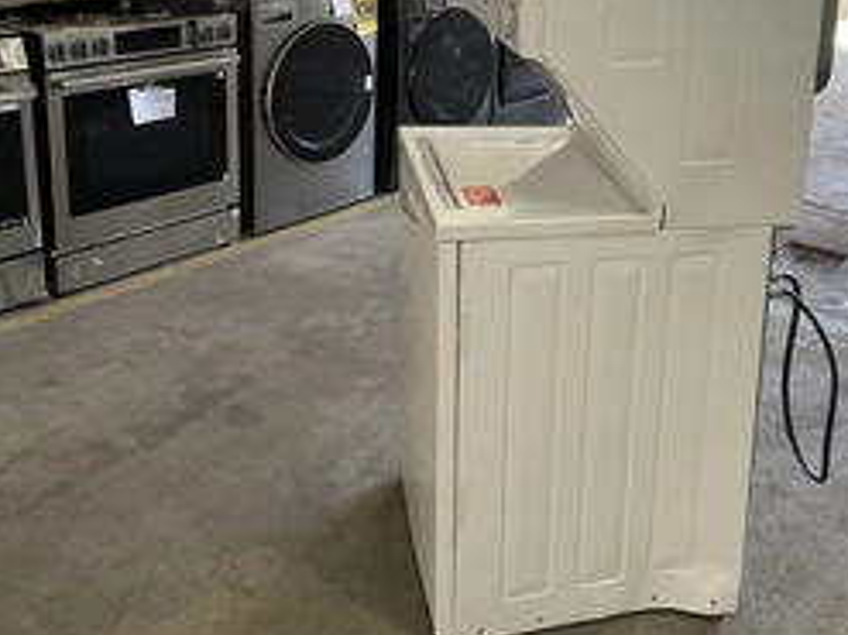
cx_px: 570
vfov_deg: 30.3
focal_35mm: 47
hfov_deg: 39.9
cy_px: 151
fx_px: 1151
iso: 64
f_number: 1.8
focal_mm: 3
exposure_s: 1/120
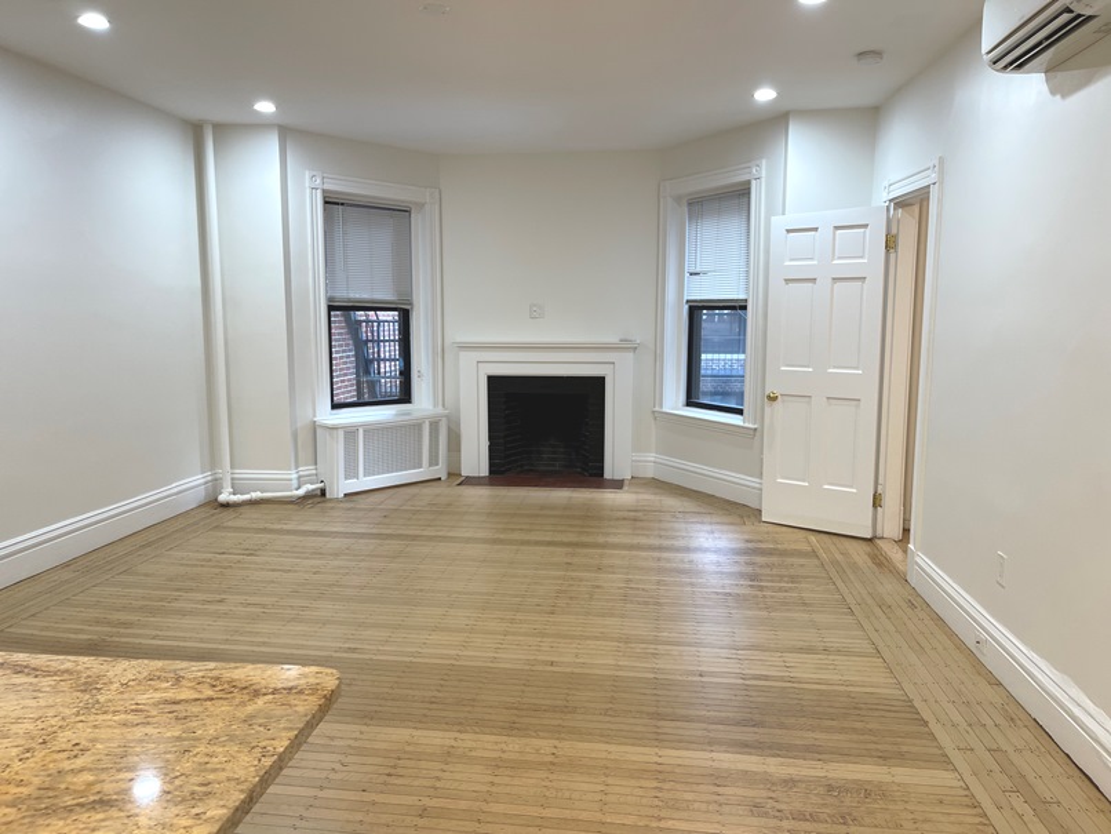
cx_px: 556
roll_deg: +0.3
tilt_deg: -7.2
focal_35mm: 25
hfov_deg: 69.4
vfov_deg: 54.9
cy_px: 417
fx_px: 803
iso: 80
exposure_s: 1/60
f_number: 1.6
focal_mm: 5.1
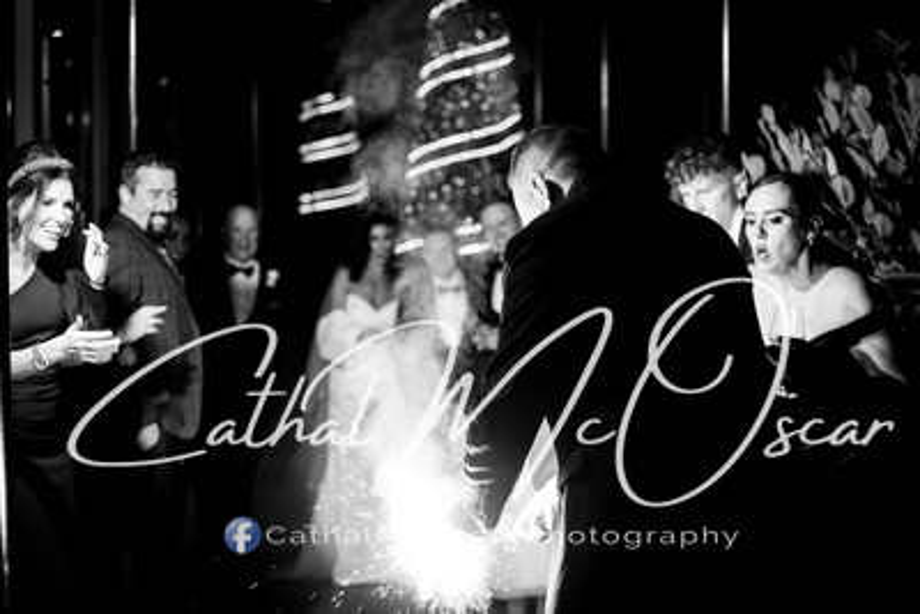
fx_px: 2556
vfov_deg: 13.7
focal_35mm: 100
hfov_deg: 20.4
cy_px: 307
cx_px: 460
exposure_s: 1/125
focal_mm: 100
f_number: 2.8
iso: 250
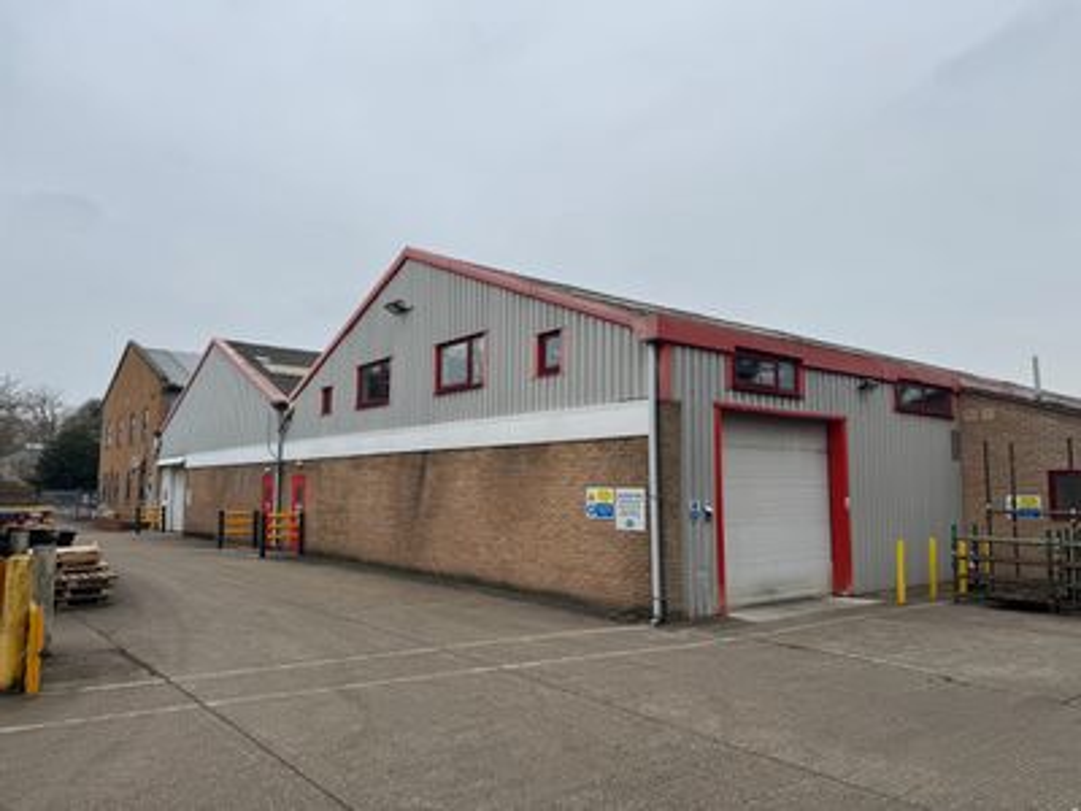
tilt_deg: +5.9
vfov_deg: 56.8
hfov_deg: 71.6
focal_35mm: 24
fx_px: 749
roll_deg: -0.3
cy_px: 406
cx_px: 540
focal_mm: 6.76
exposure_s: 1/2604
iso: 80
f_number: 1.78
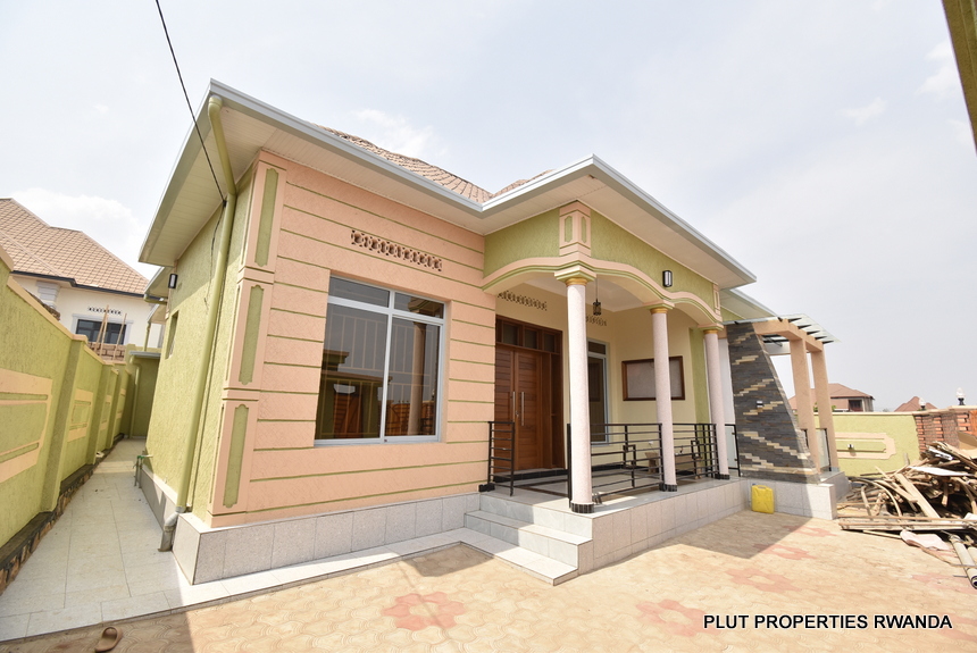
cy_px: 326
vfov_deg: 77.4
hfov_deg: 100.3
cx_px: 488
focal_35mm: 15
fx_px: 407
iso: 250
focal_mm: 10
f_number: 8
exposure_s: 1/400
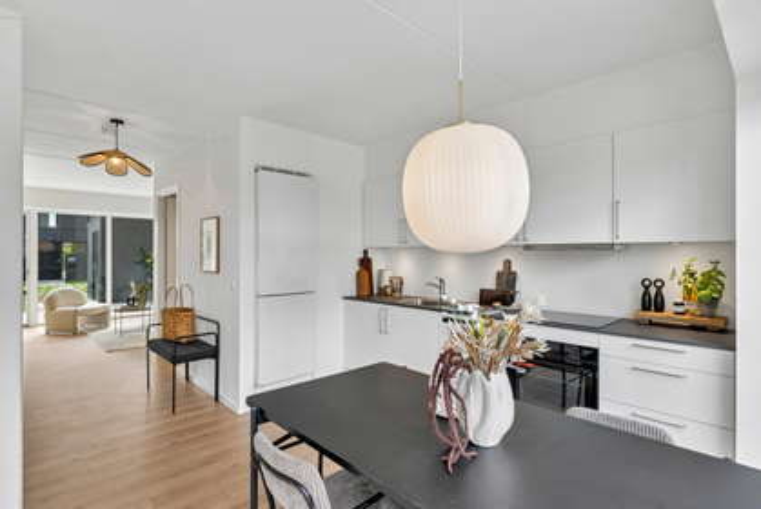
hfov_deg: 85.4
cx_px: 380
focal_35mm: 20
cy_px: 254
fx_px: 412
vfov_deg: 63.3
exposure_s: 1/30
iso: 200
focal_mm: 13
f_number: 8
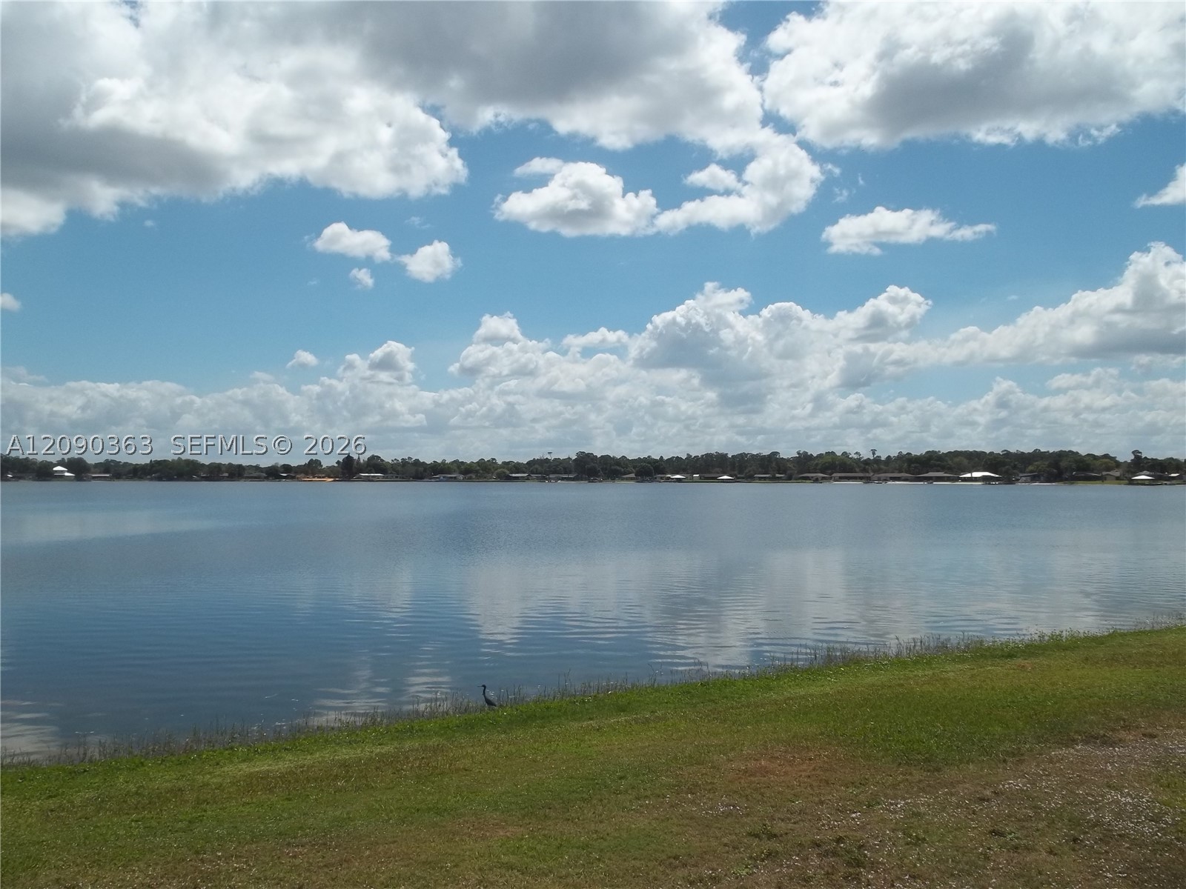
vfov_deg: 42.9
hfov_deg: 55.4
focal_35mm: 33
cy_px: 444
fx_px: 1131
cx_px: 593
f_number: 8
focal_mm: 5.9
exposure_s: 1/400
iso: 64
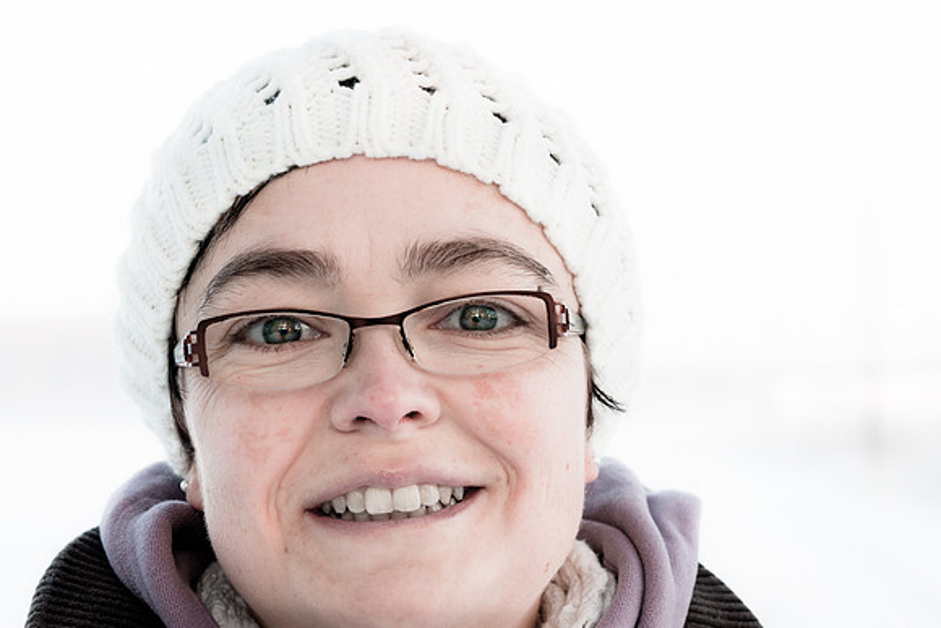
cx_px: 470
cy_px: 314
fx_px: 2157
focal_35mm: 82
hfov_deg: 24.6
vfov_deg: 16.6
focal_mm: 55
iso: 200
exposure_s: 1/250
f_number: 5.6
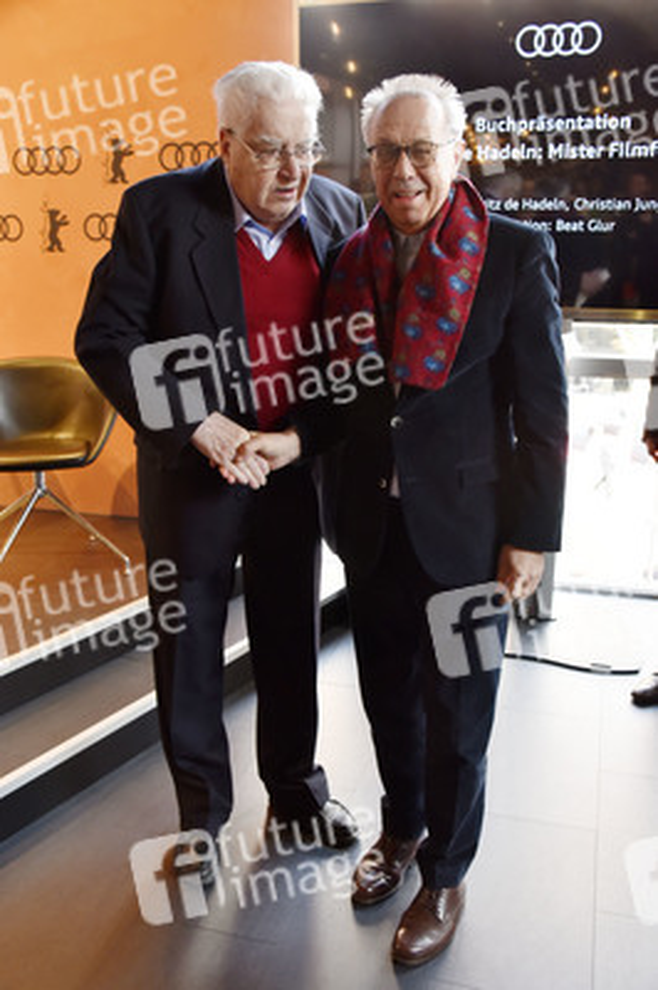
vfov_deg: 54.5
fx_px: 961
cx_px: 329
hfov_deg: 37.8
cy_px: 495
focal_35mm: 35
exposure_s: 1/125
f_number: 5.6
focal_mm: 35
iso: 1000
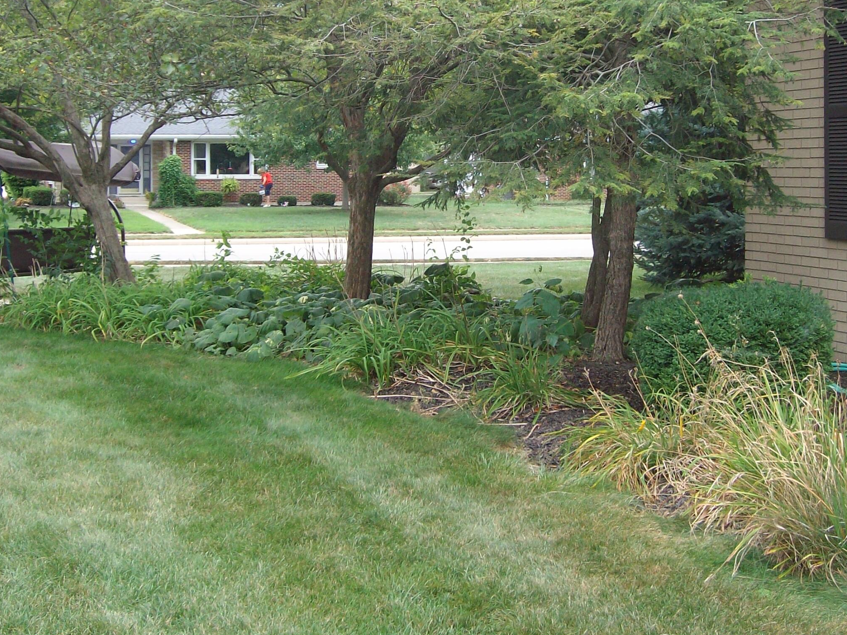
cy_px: 172
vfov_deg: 27.7
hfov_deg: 36.8
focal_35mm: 52
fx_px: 1272
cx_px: 418
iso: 80
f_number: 2.8
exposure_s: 1/171
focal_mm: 5.8
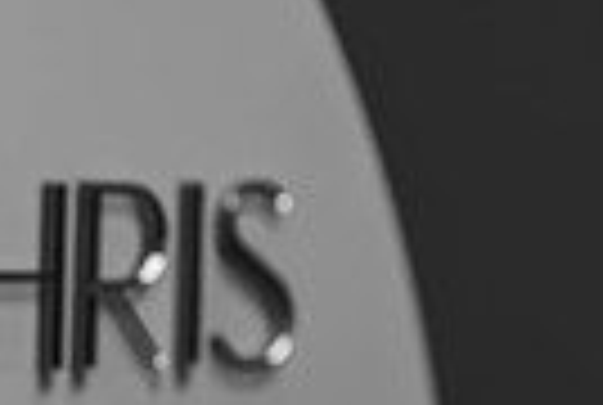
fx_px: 6161
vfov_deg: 3.8
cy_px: 358
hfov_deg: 5.5
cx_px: -540
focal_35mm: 367
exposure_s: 1/1000
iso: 400
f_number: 2.8
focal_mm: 85
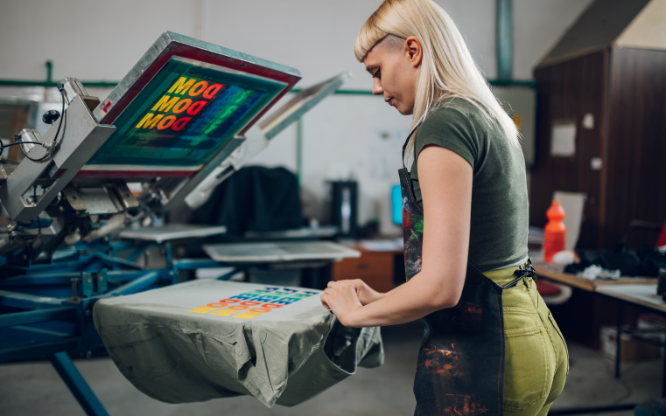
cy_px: 214
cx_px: 331
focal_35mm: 36
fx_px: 654
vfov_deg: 35.4
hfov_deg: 54.0
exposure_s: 1/250
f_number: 1.4
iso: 200
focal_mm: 35
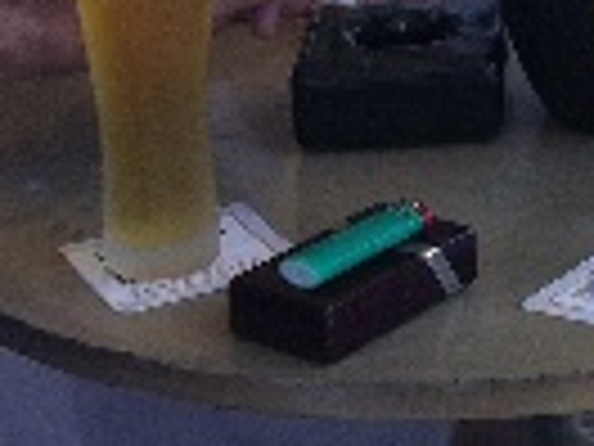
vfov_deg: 8.4
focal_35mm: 170
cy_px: -356
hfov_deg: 10.6
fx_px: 2917
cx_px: 1224
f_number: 2.8
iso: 80
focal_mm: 3.85
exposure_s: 1/120
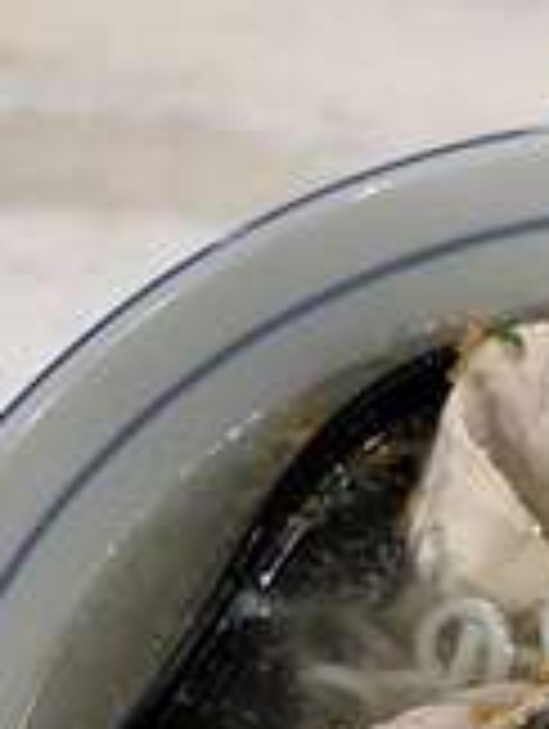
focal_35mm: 77
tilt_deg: -69.4
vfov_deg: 23.4
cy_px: 850
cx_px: 702
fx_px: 1624
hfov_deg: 18.0
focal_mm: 5.96
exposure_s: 1/50
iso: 80
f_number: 1.6
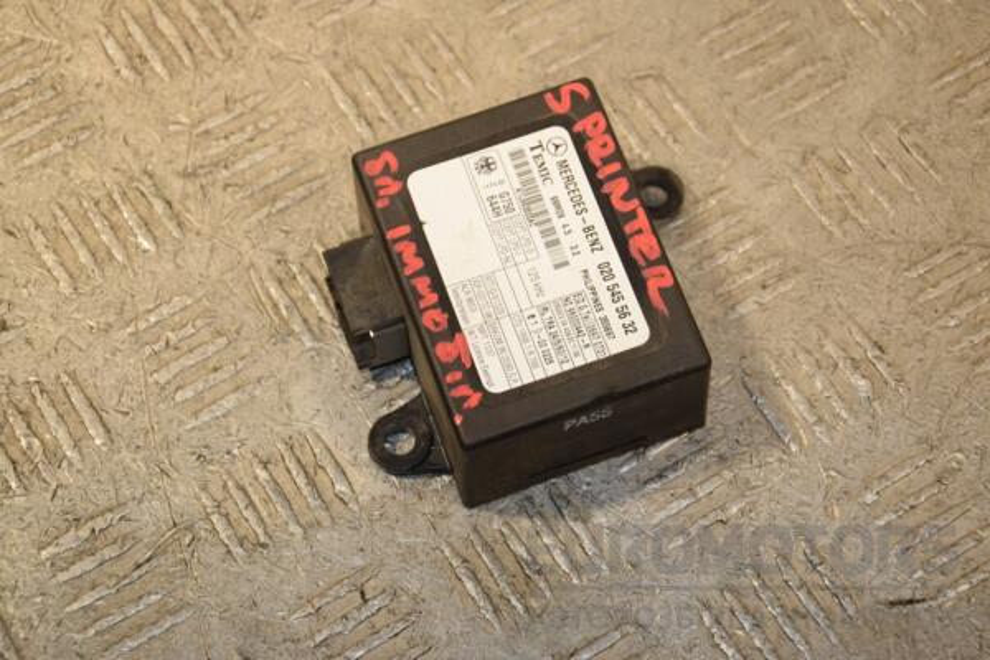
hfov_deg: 21.9
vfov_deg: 14.7
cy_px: 330
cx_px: 495
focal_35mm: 93
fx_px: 2557
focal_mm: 62
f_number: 6.3
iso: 800
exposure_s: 1/200
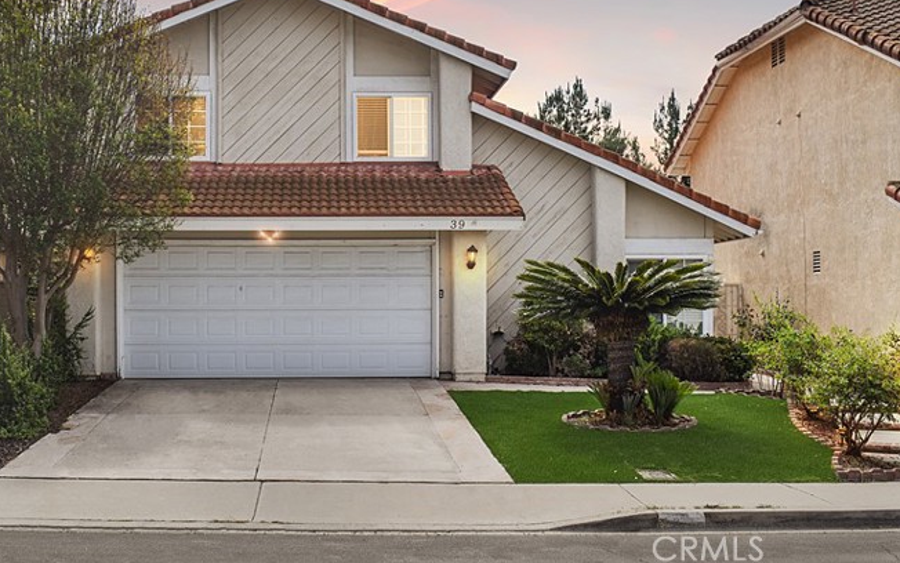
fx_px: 1178
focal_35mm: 48
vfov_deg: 26.3
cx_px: 389
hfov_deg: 41.7
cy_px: 97
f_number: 9
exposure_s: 1/320
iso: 100
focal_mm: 20
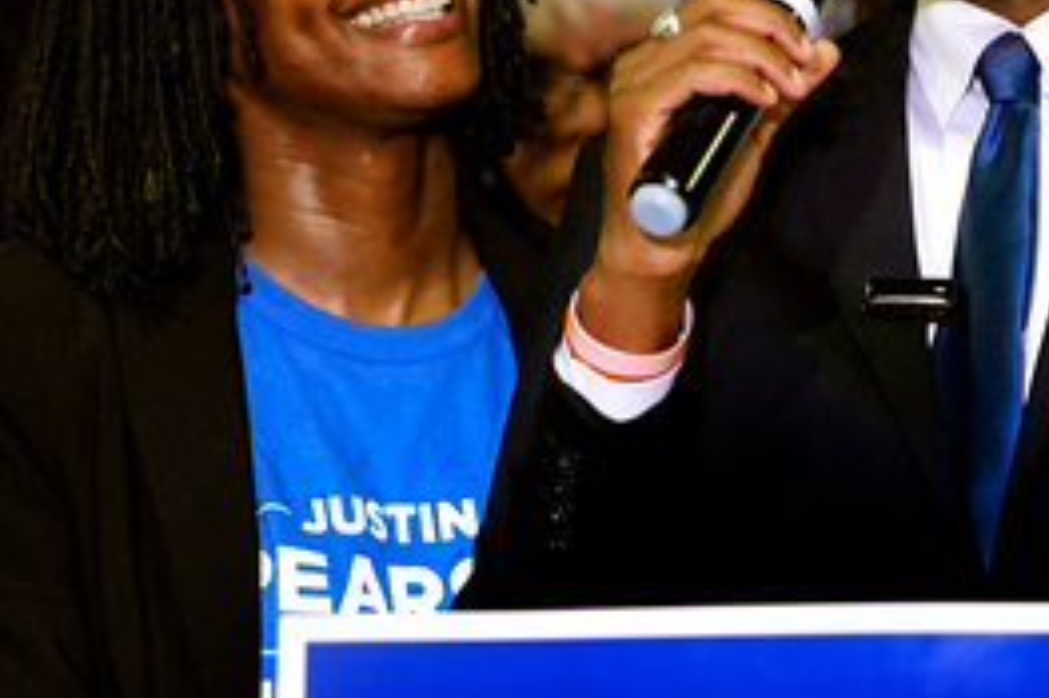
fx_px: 15317
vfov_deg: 2.6
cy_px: 538
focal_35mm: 526
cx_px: 862
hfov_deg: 3.9
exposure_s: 1/250
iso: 800
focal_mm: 135
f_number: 1.8
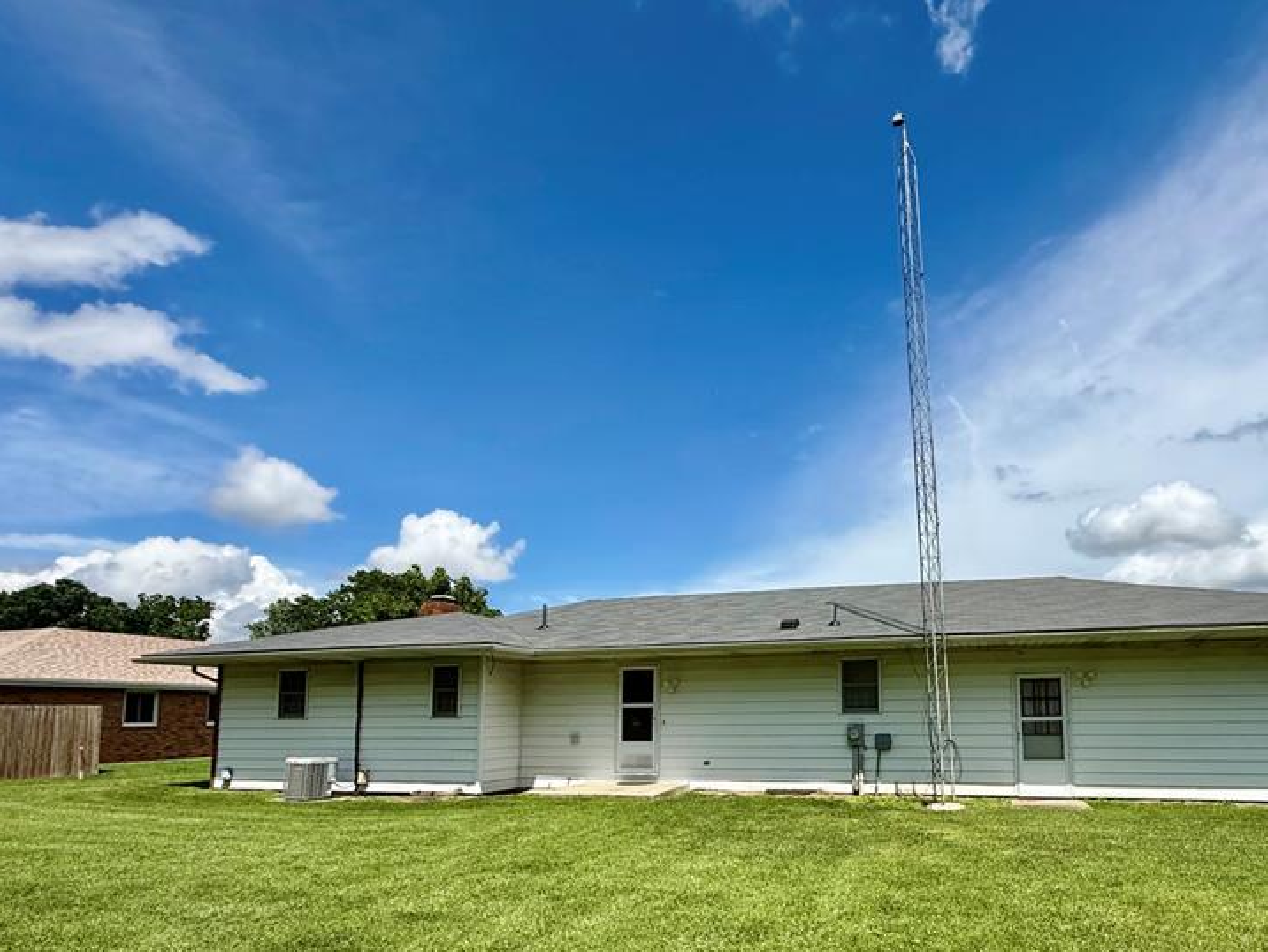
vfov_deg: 64.0
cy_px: 649
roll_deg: +0.8
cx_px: 817
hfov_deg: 79.7
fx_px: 733
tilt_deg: +7.4
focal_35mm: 20
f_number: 2.2
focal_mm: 2.22
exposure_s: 1/3289
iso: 50
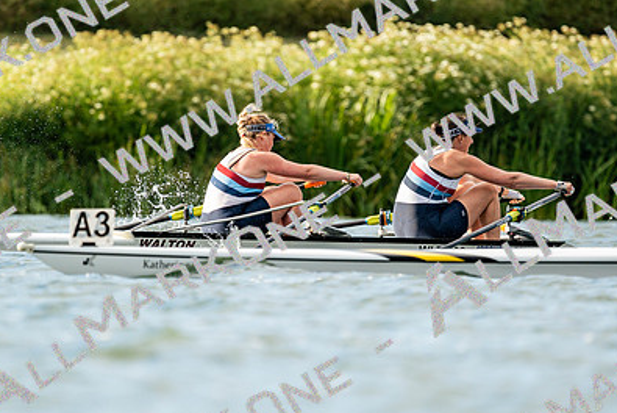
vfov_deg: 1.6
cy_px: 189
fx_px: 15093
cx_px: 292
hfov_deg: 2.3
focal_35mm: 880
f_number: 6.3
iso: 400
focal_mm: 600
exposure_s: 1/2000
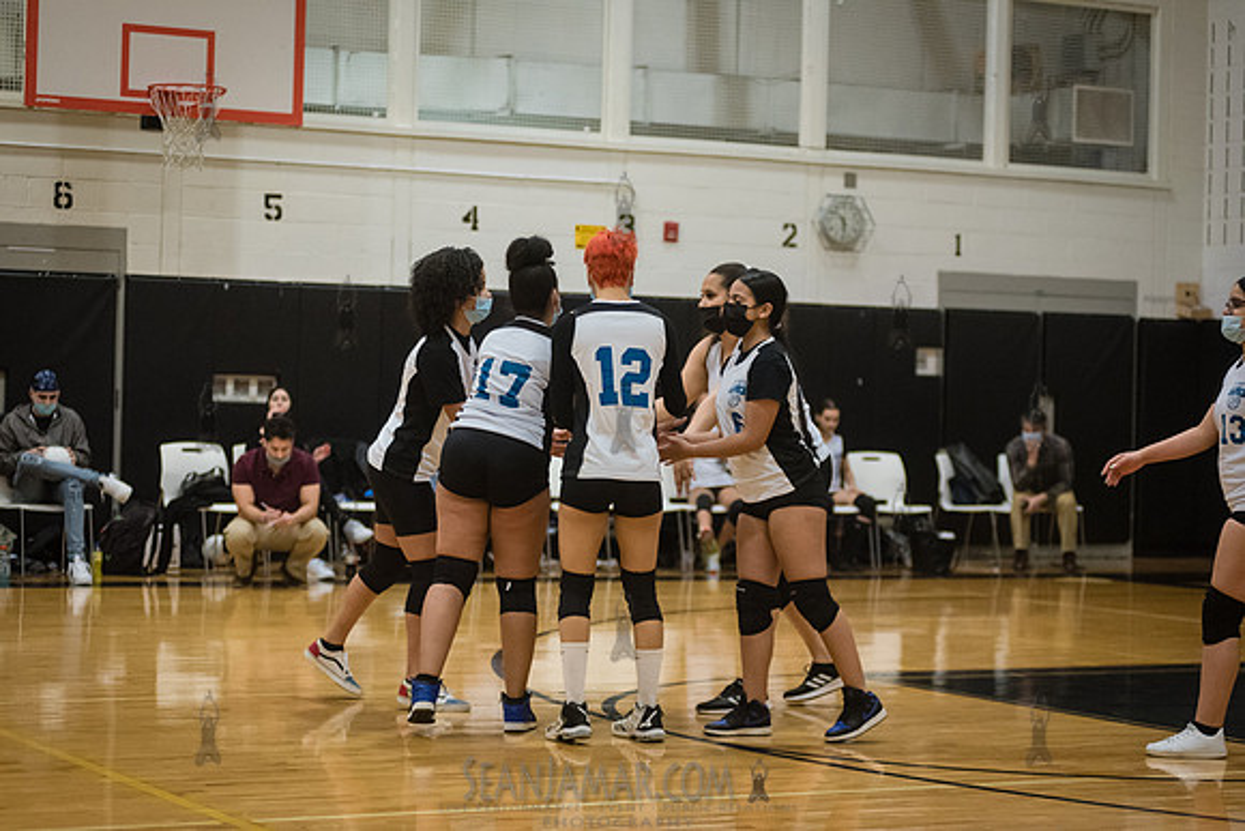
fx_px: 2767
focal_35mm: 80
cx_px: 622
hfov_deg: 25.4
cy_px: 416
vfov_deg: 17.1
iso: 5000
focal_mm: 80
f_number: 3.2
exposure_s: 1/400
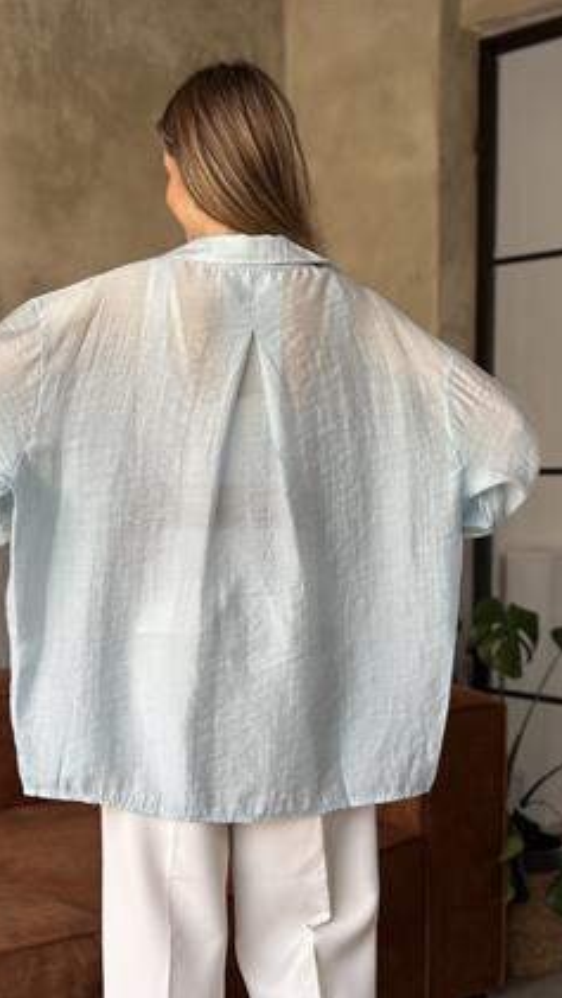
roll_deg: -0.5
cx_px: 280
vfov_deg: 39.2
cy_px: 500
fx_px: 1403
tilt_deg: +0.0
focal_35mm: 53
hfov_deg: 22.6
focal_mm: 6.76
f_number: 1.78
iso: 100
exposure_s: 1/61
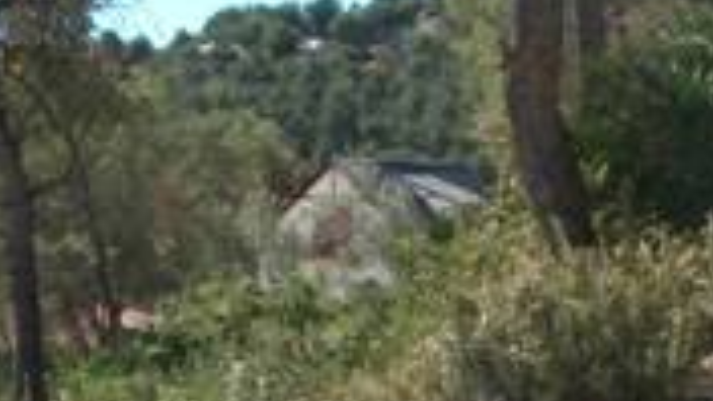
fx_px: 1985
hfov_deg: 20.2
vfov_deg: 11.5
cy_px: 318
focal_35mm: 105
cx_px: 194
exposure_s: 1/250
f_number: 5.5
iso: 80
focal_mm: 5.7
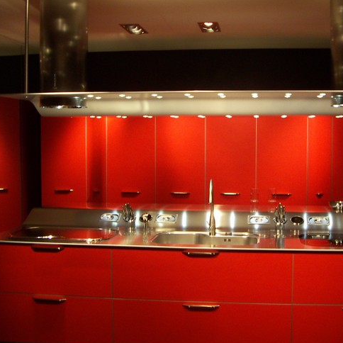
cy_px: 174
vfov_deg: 36.8
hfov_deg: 36.6
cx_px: 215
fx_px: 516
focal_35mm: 46
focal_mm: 4.7
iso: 80
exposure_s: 1/50
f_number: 2.8
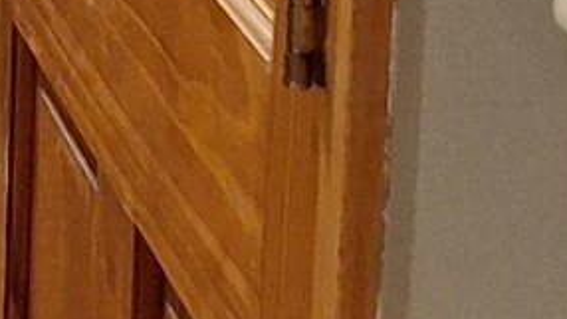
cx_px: -805
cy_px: -474
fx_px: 3038
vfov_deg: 5.8
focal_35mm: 202
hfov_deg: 9.5
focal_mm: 5.54
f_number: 1.8
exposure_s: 1/25
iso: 250
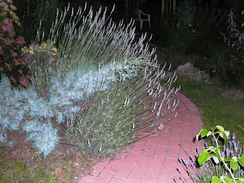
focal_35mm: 35
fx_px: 247
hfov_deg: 52.6
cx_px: 122
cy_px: 92
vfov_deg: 40.7
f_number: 2.8
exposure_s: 1/30
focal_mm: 5.2
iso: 400
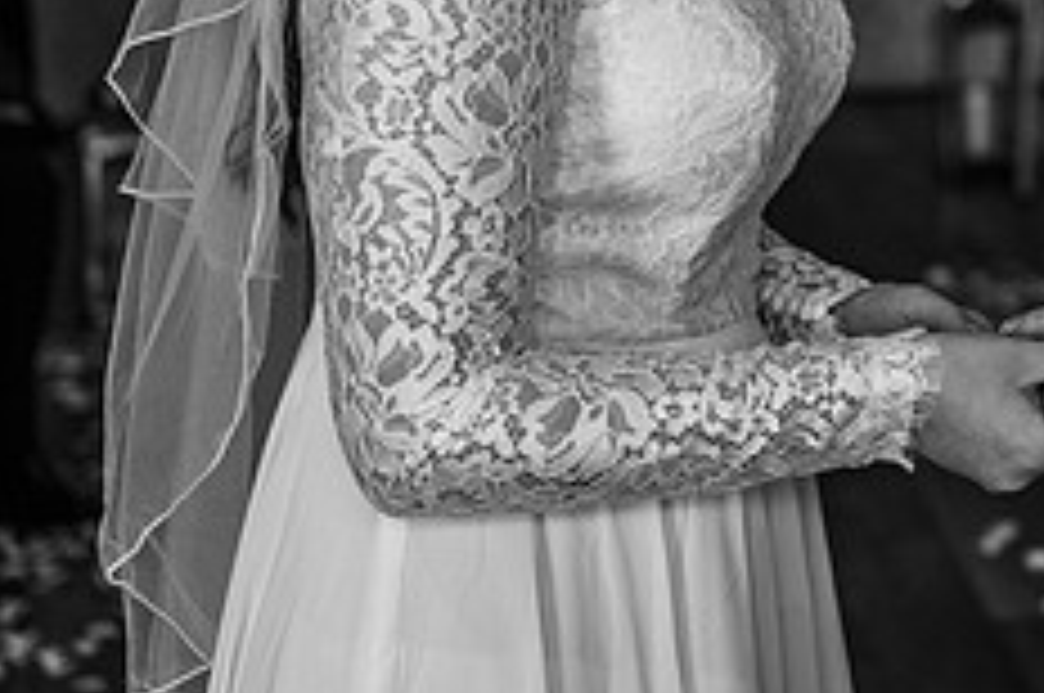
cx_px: 904
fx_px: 3765
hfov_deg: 15.6
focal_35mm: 130
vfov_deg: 10.3
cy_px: -153
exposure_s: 1/200
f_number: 3.2
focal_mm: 52
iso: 560
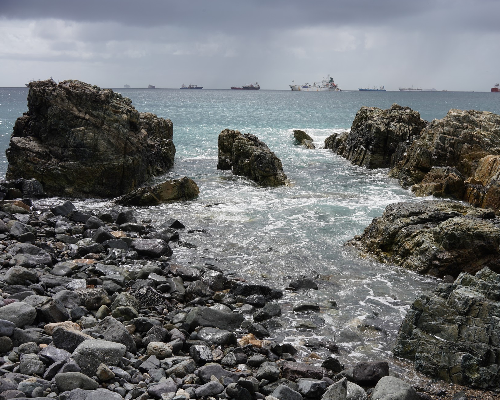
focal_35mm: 40
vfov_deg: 37.3
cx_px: 302
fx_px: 592
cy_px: 200
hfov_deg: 45.5
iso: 100
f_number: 14
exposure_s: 1/100
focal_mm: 35
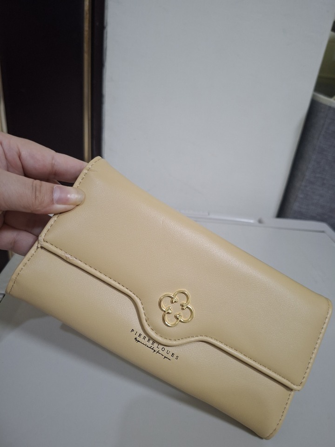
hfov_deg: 58.9
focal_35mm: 23
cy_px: 224
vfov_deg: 73.9
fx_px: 297
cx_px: 168
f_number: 1.8
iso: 320
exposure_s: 1/60
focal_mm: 5.54
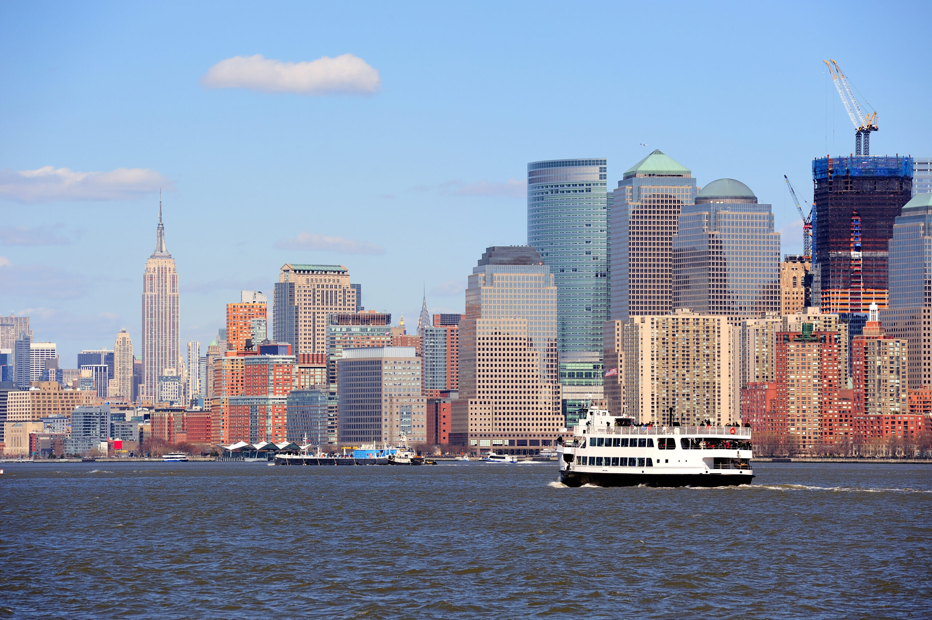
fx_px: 4786
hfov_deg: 11.1
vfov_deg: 7.4
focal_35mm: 185
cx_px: 466
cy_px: 310
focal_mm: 185
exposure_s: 1/500
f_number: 8
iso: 200
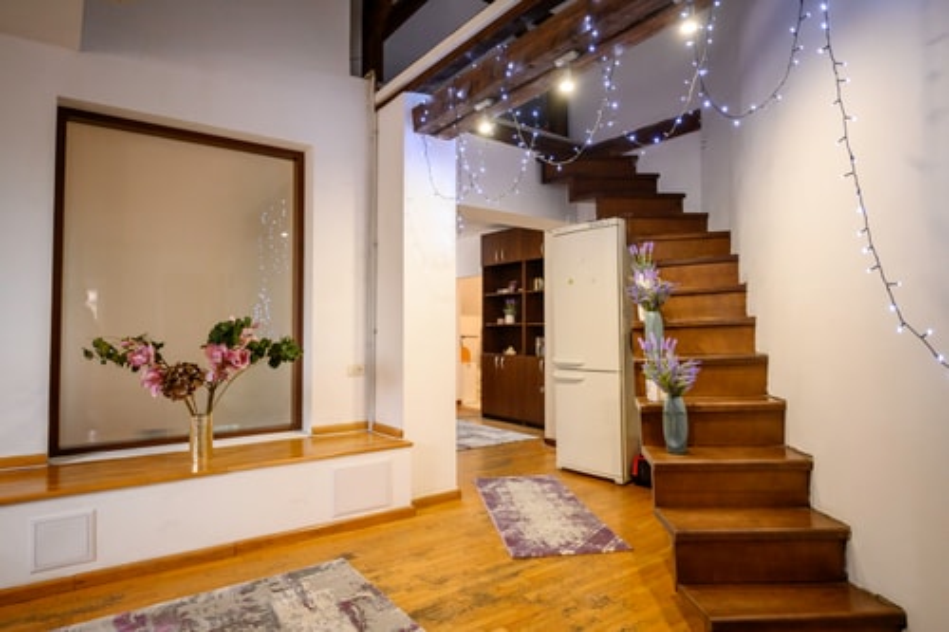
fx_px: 536
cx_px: 474
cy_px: 316
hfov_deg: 83.1
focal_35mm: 20
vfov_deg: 61.1
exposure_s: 1/250
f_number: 2.8
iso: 3200
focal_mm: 20
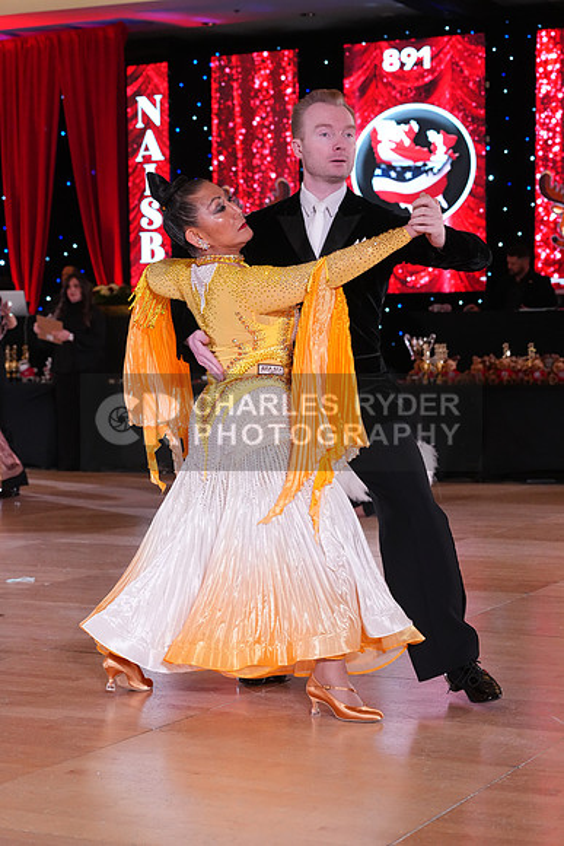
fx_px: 1761
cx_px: 282
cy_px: 423
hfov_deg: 18.2
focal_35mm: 75
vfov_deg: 27.0
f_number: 5.6
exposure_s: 1/250
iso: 3200
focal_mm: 75
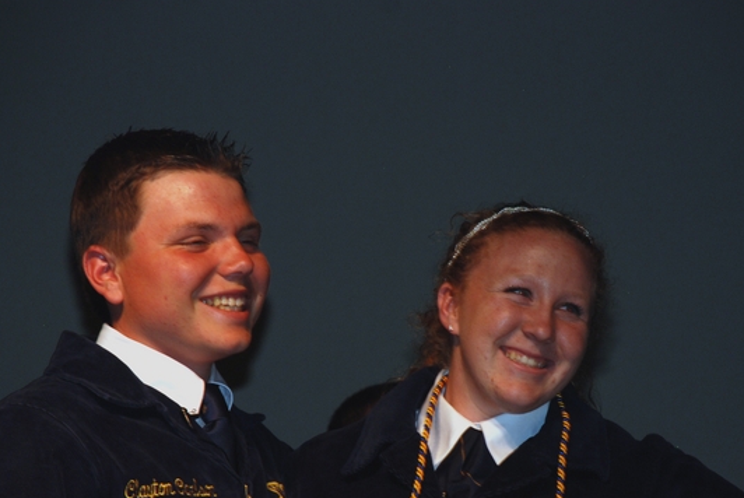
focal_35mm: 286
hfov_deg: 7.2
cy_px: 341
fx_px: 5911
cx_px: 372
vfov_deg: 4.8
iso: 220
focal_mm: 135
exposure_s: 1/60
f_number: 5.6
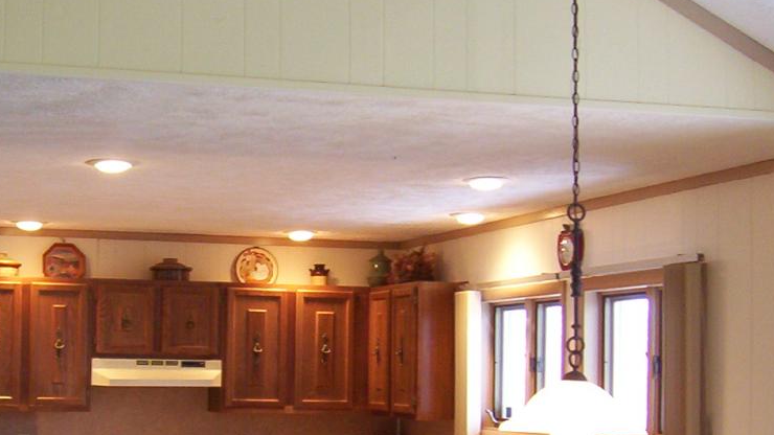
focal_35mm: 68
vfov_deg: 17.6
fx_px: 1395
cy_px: 341
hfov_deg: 30.5
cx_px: 194
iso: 140
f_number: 2.76
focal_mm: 5.54
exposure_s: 1/30
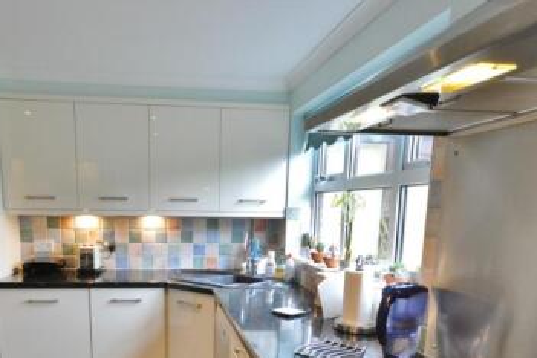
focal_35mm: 28
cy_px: 283
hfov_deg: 64.7
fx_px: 418
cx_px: 208
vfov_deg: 44.3
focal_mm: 10
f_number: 4
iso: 800
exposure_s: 1/20
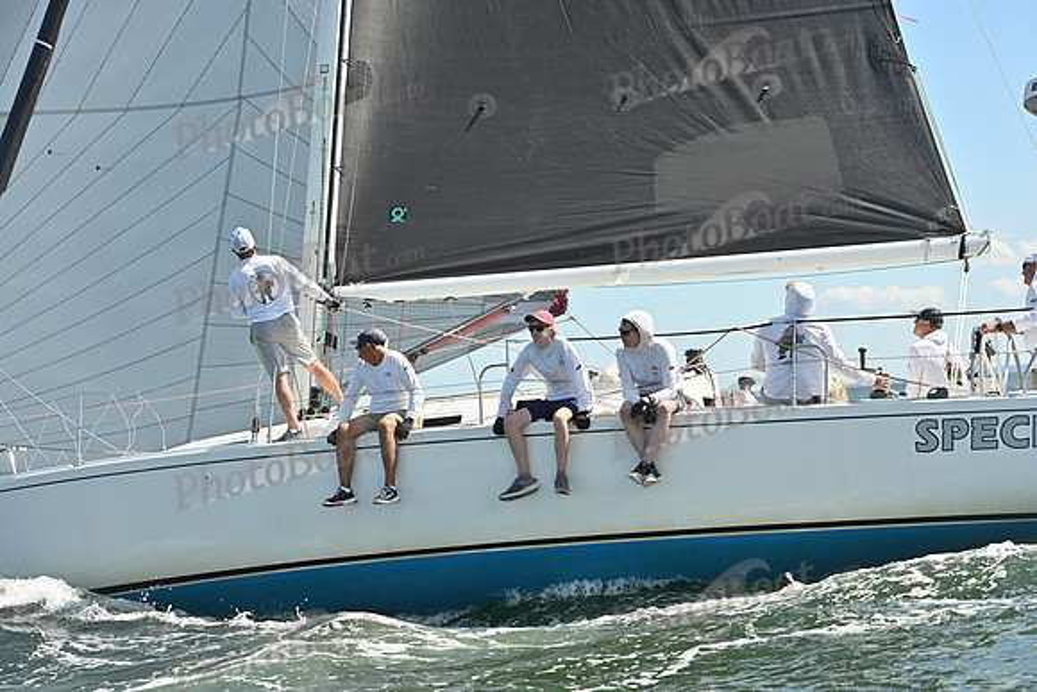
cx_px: 518
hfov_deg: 22.1
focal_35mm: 92
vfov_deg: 14.9
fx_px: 2651
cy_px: 346
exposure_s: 1/1000
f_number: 7.1
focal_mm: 92
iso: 250
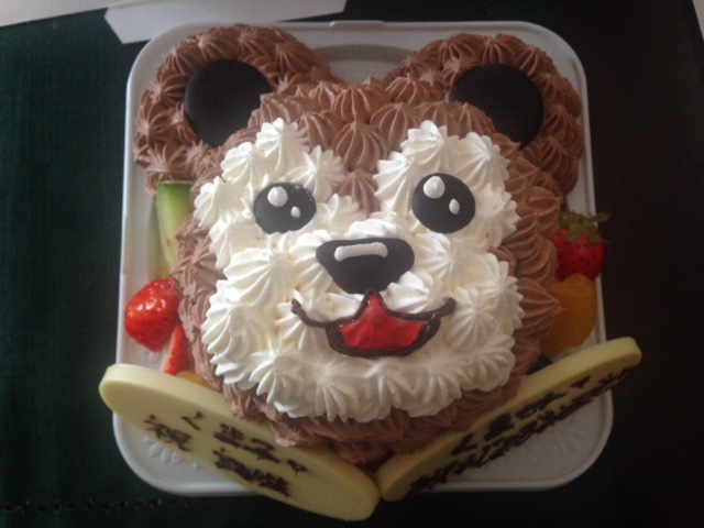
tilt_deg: -78.8
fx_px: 671
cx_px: 352
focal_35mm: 33
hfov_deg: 55.4
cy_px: 264
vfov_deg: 42.9
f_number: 2.4
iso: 200
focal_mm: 4.12
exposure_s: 1/20
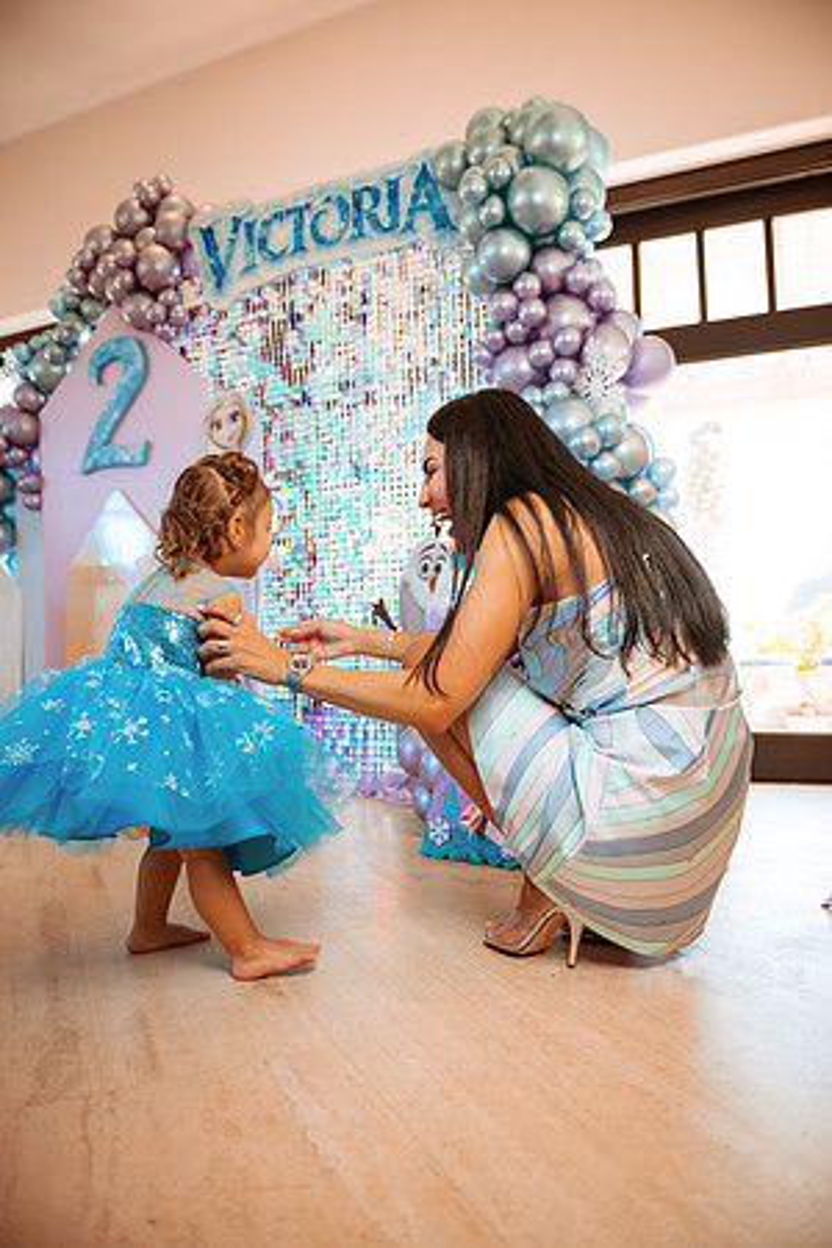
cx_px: 416
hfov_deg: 53.1
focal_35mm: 24
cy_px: 624
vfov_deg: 73.7
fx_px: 832
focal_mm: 24
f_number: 2.8
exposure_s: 1/400
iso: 800
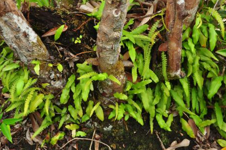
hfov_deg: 41.9
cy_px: 70
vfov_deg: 28.6
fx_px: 295
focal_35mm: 47
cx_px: 98
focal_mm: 24
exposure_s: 1/160
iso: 200
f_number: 6.3
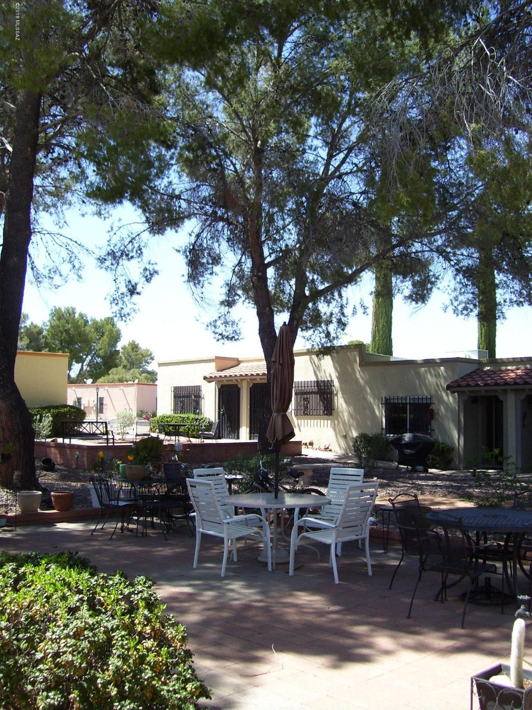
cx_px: 266
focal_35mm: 36
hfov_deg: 39.7
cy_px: 355
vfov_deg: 51.4
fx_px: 738
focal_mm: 6
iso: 80
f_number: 2.7
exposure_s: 1/500
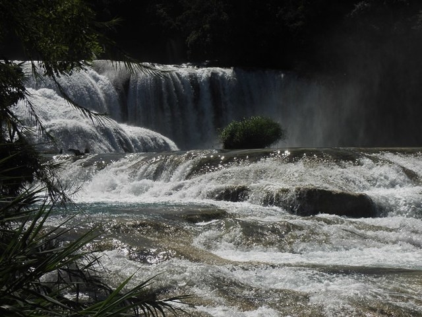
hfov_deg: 26.0
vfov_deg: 19.6
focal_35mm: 75
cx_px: 211
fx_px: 914
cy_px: 158
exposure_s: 1/640
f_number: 5.6
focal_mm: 13.39
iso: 64
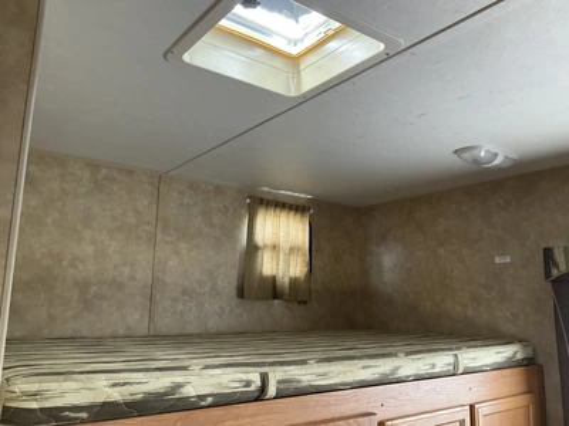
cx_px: 284
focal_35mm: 29
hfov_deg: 61.7
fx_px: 477
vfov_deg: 48.2
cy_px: 213
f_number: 1.8
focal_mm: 3
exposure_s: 1/60
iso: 160
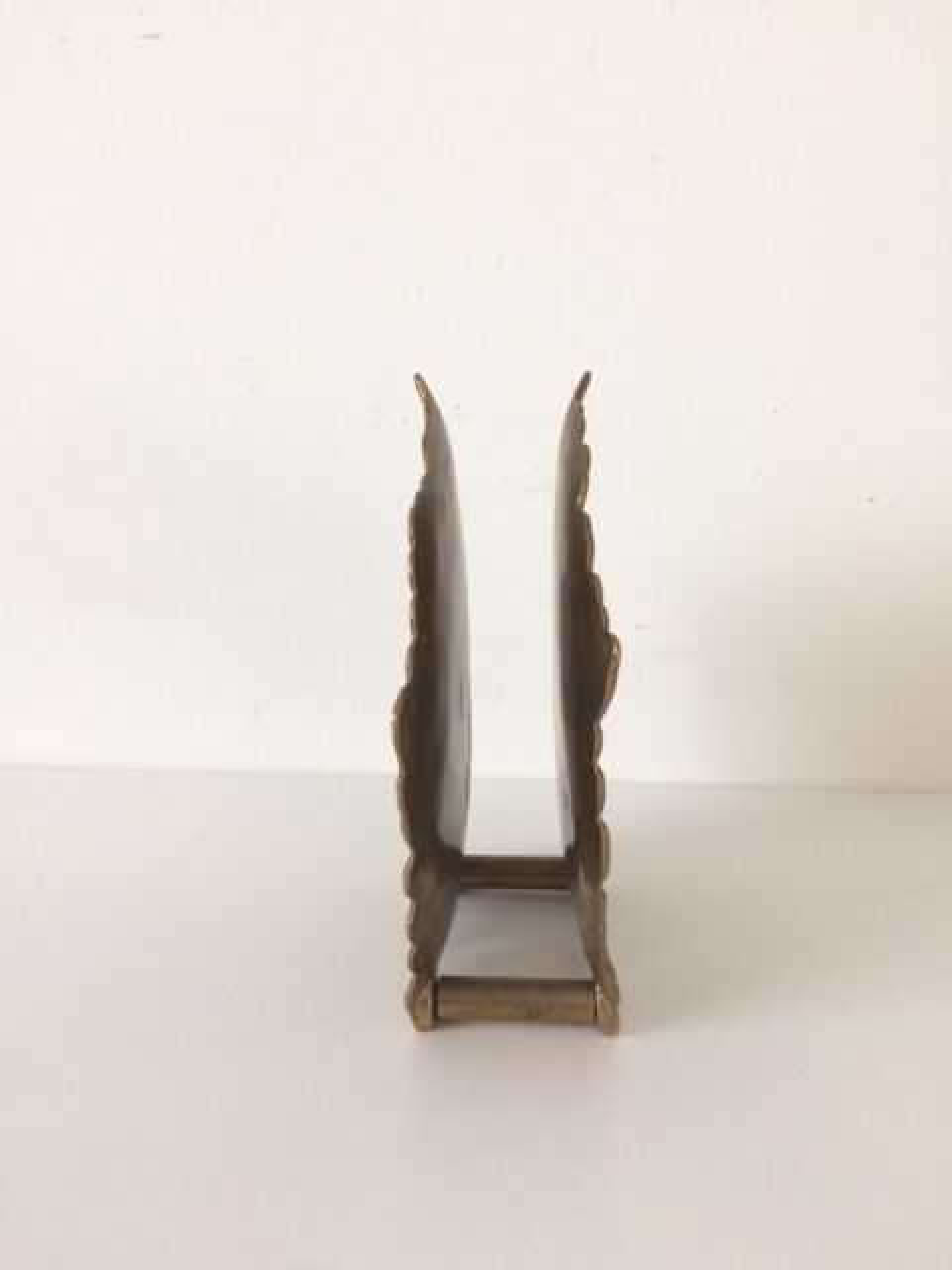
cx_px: 476
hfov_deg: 48.2
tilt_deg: -16.4
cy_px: 635
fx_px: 1063
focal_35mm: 29
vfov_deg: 61.7
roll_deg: -0.6
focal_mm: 4.15
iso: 200
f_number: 2.2
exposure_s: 1/33
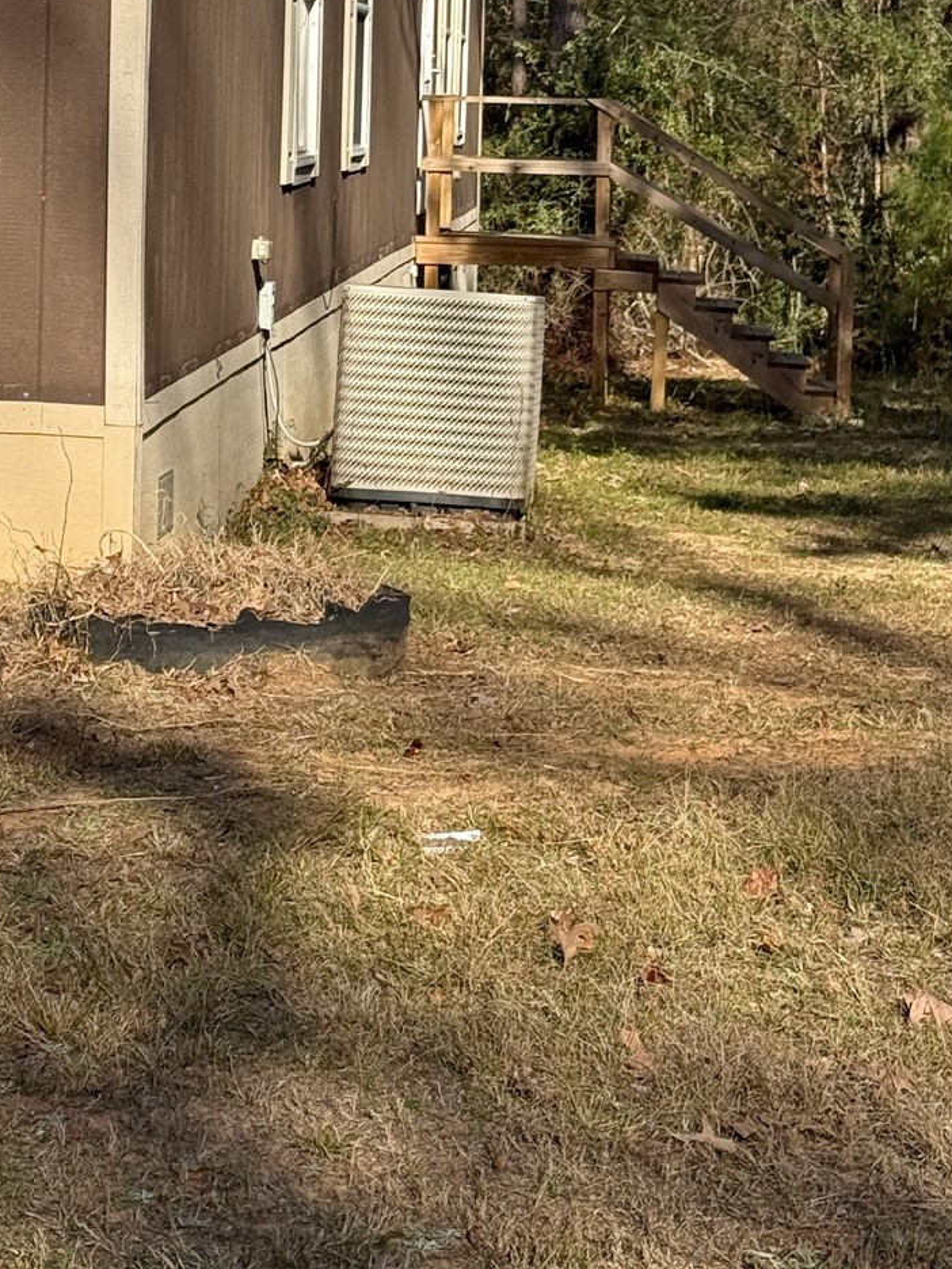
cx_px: 273
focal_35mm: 105
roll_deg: -2.0
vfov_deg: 18.5
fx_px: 3850
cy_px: 220
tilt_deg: -1.3
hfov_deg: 14.1
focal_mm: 6.76
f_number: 1.78
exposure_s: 1/3378
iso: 64
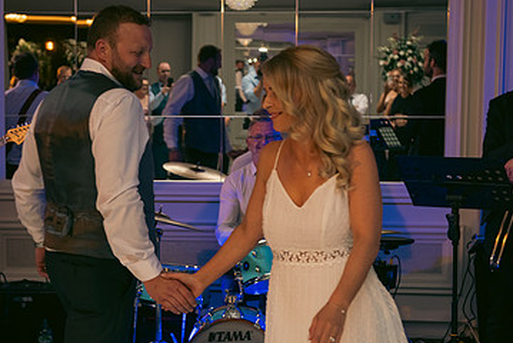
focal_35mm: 84
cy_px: 205
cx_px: 173
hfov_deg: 24.1
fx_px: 1198
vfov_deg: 16.3
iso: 640
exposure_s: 1/160
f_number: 3.5
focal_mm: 52
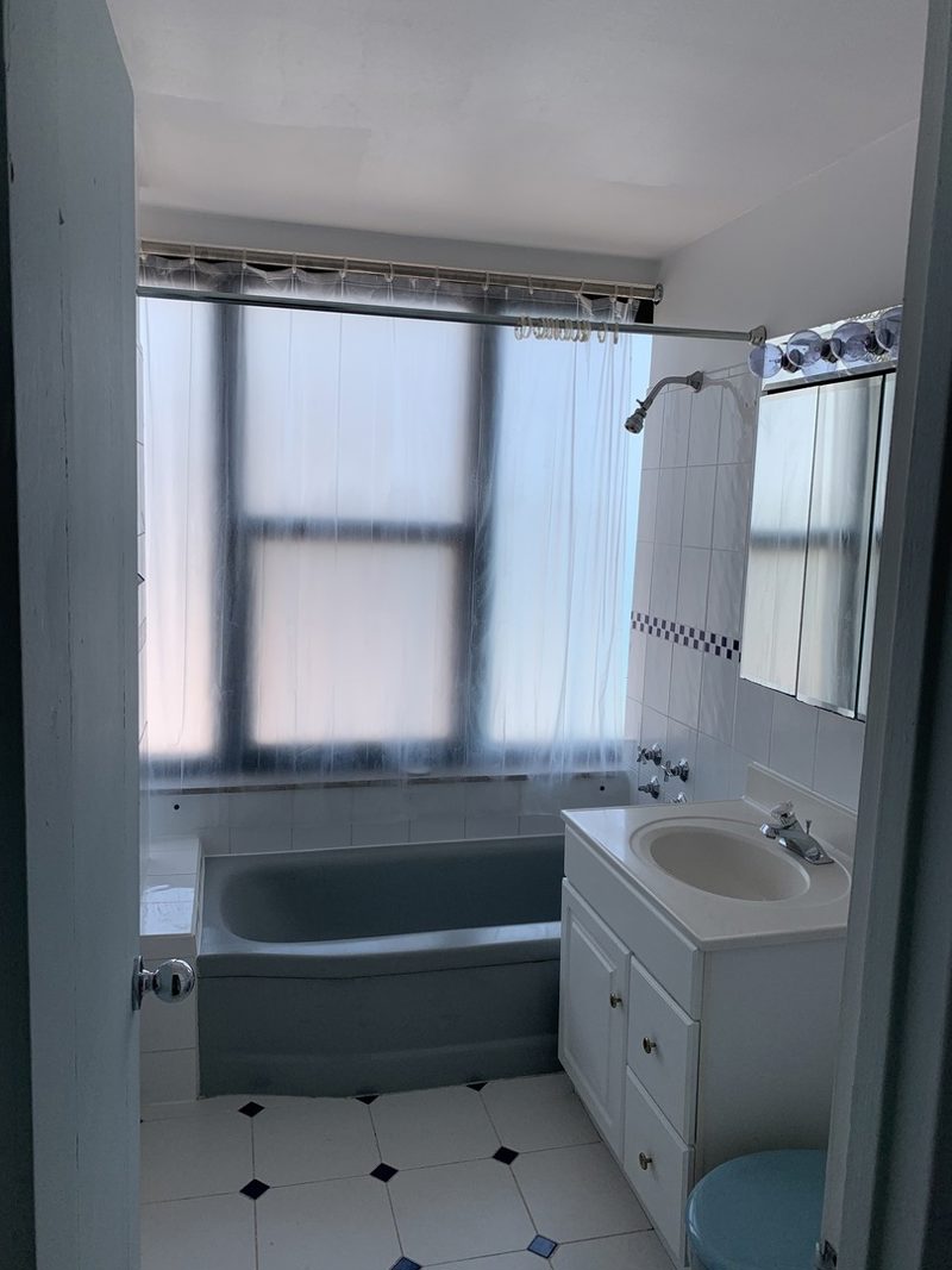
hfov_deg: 53.1
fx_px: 954
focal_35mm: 26
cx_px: 476
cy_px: 635
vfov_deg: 67.3
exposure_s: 1/643
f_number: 1.8
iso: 25
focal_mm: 4.25
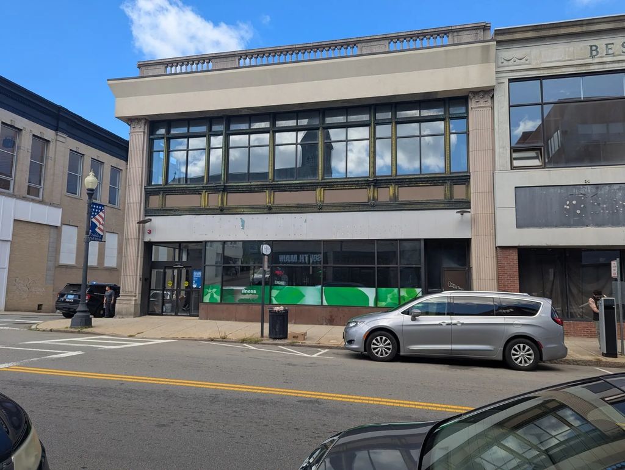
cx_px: 312
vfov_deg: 56.9
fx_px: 434
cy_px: 235
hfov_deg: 71.5
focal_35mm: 24
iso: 34
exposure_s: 1/678
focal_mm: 6.81
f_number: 1.85
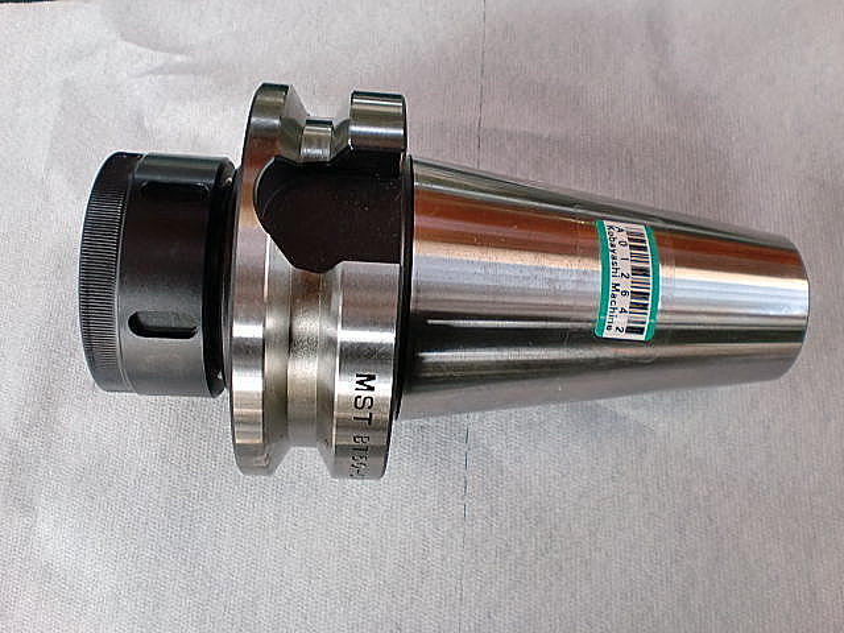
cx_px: 422
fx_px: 853
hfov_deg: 52.6
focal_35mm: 35
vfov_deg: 40.7
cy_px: 316
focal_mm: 6.3
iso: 100
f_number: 3.1
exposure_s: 1/60
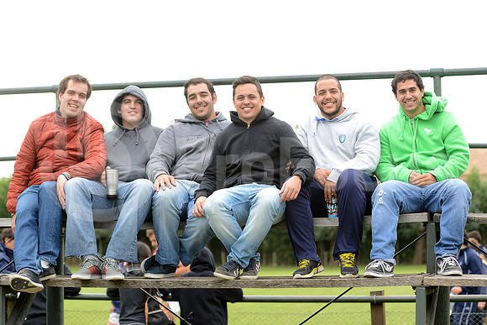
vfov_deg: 9.5
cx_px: 244
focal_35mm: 145
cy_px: 162
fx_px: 1962
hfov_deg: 14.2
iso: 640
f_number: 4
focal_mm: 145
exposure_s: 1/800
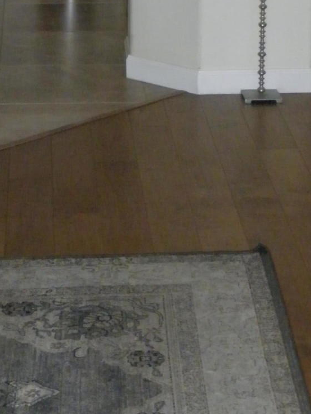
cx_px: 230
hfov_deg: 11.0
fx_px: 1617
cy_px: -46
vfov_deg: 14.3
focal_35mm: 135
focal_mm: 9.1
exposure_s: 1/125
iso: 500
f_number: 4
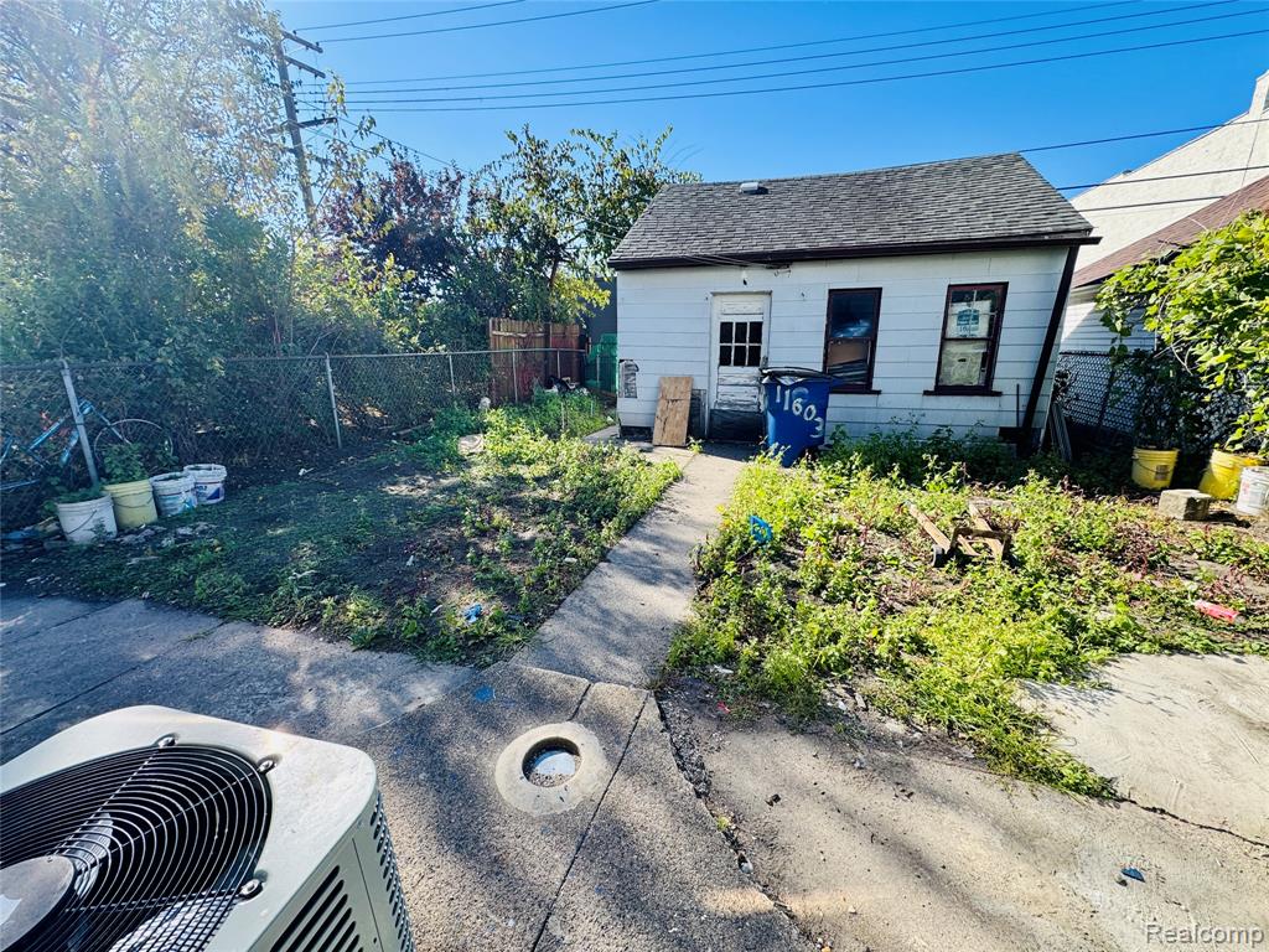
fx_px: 513
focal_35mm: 14
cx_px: 634
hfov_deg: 102.1
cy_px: 476
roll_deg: +0.1
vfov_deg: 85.7
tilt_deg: -14.0
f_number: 2.2
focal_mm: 2.22
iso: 40
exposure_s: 1/505
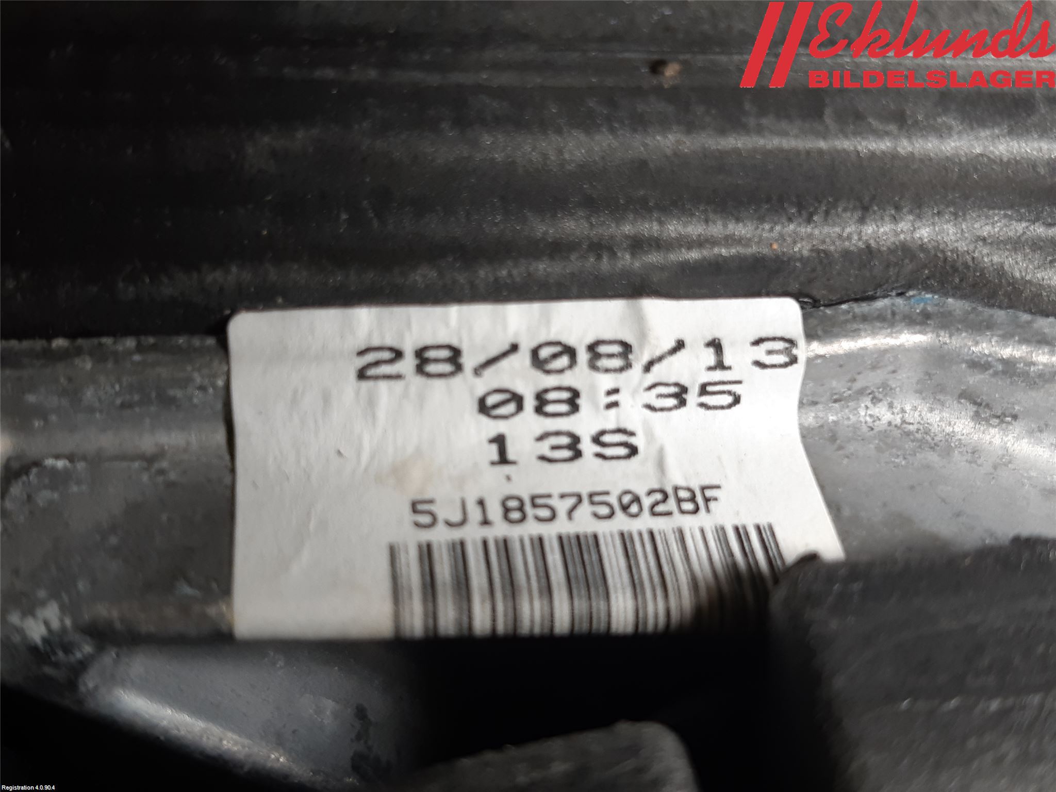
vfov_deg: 53.1
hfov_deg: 67.3
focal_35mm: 26
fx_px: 793
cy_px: 396
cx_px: 528
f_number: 1.7
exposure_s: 1/100
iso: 50
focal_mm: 3.93
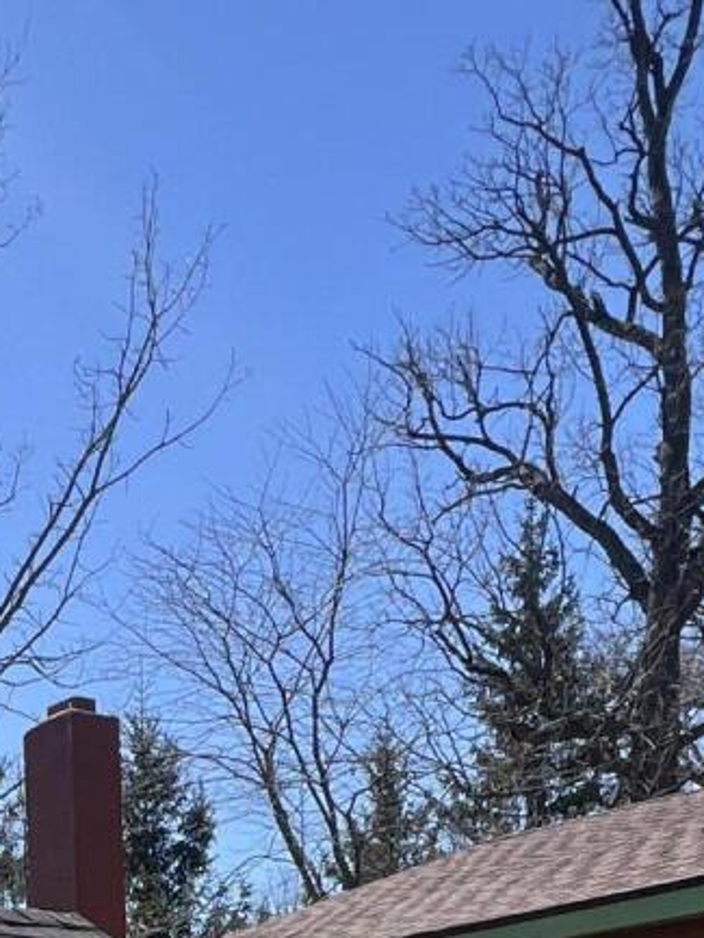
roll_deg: +3.0
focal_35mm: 60
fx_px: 1626
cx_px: -139
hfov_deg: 22.5
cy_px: 1404
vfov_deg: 24.8
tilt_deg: -7.3
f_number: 1.8
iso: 32
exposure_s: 1/681
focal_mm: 1.57
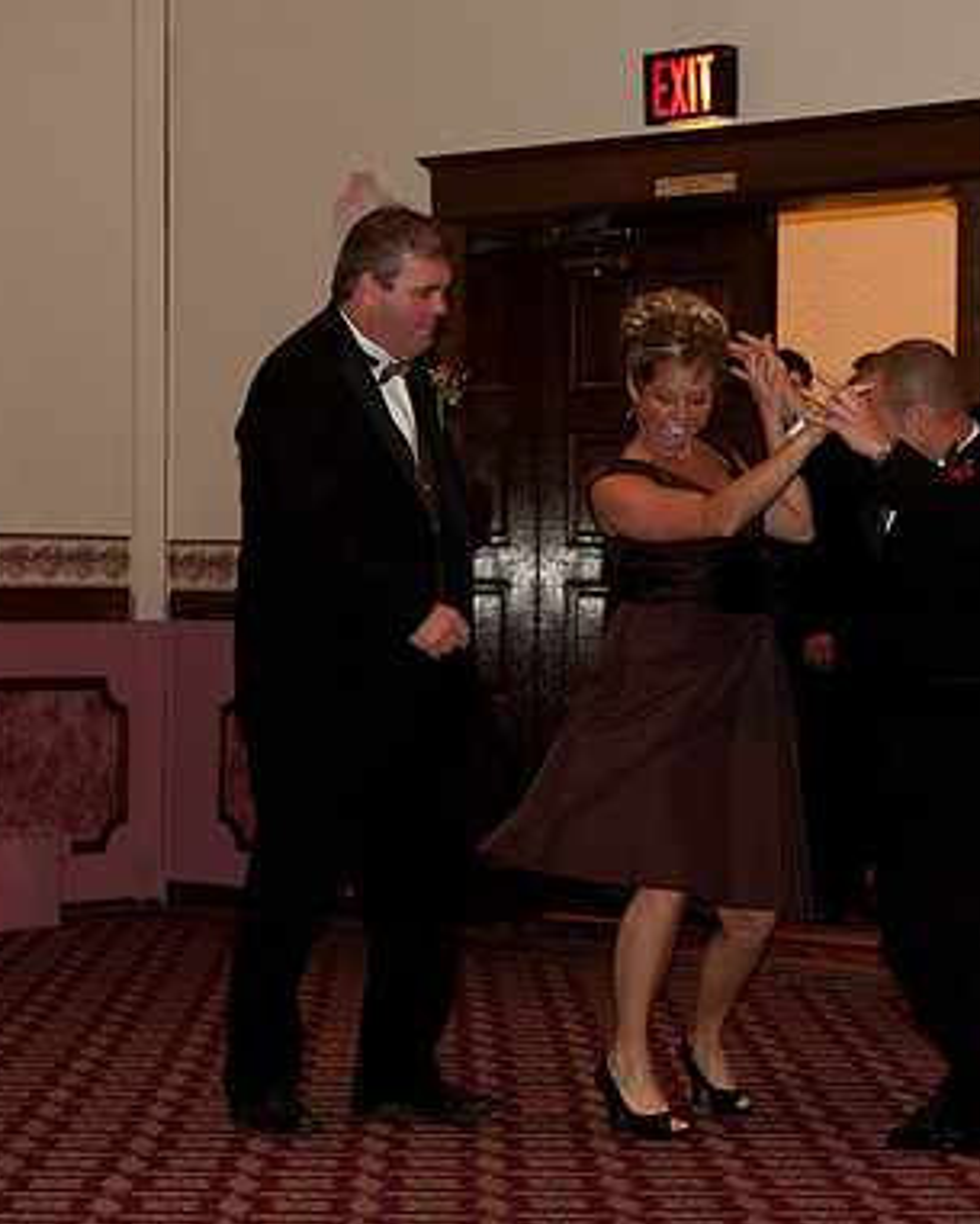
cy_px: 617
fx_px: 3624
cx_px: 627
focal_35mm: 100
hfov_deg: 15.4
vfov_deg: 19.2
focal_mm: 70
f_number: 5.6
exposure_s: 1/60
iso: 1600
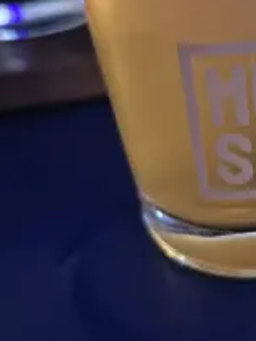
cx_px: 246
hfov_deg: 30.3
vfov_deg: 42.0
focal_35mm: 45
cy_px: 150
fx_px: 444
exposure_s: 1/60
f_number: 1.8
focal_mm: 5.4
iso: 1600
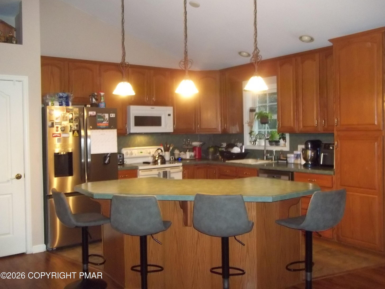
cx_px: 198
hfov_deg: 55.3
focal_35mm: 33
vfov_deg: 42.9
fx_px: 367
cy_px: 140
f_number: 2.9
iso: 400
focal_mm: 5.7
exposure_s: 1/30
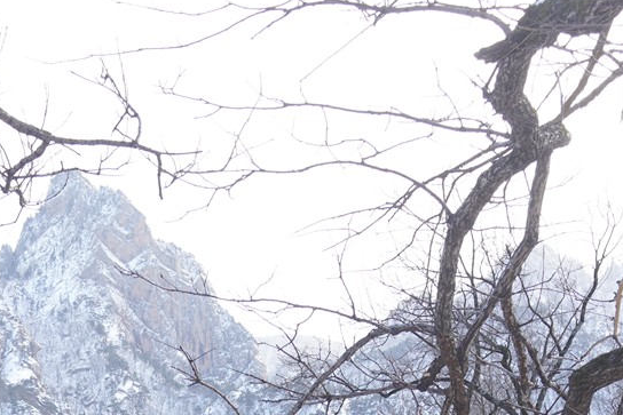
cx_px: 129
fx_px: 2164
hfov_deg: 16.3
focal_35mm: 125
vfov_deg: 10.3
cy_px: 757
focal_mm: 34
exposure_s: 1/100
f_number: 6.3
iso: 160
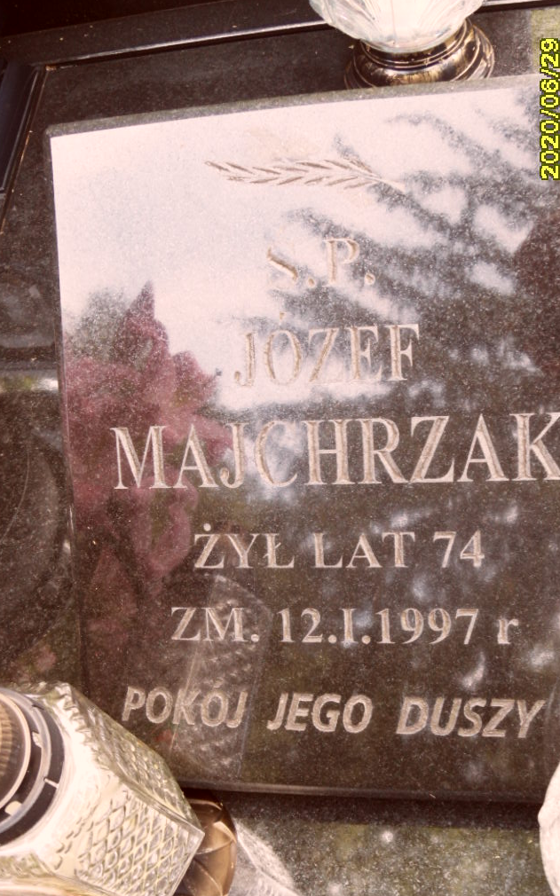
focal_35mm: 43
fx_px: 1050
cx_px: 280
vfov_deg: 46.2
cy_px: 450
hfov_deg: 29.9
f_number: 3.6
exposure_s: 1/45
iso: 120
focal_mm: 6.5
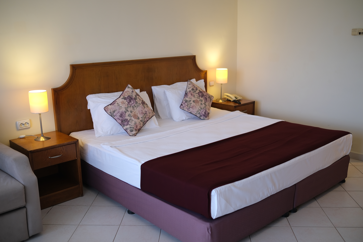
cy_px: 121
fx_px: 353
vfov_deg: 37.9
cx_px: 182
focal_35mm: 35
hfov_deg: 54.4
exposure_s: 1/80
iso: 160
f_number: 1.4
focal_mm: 23
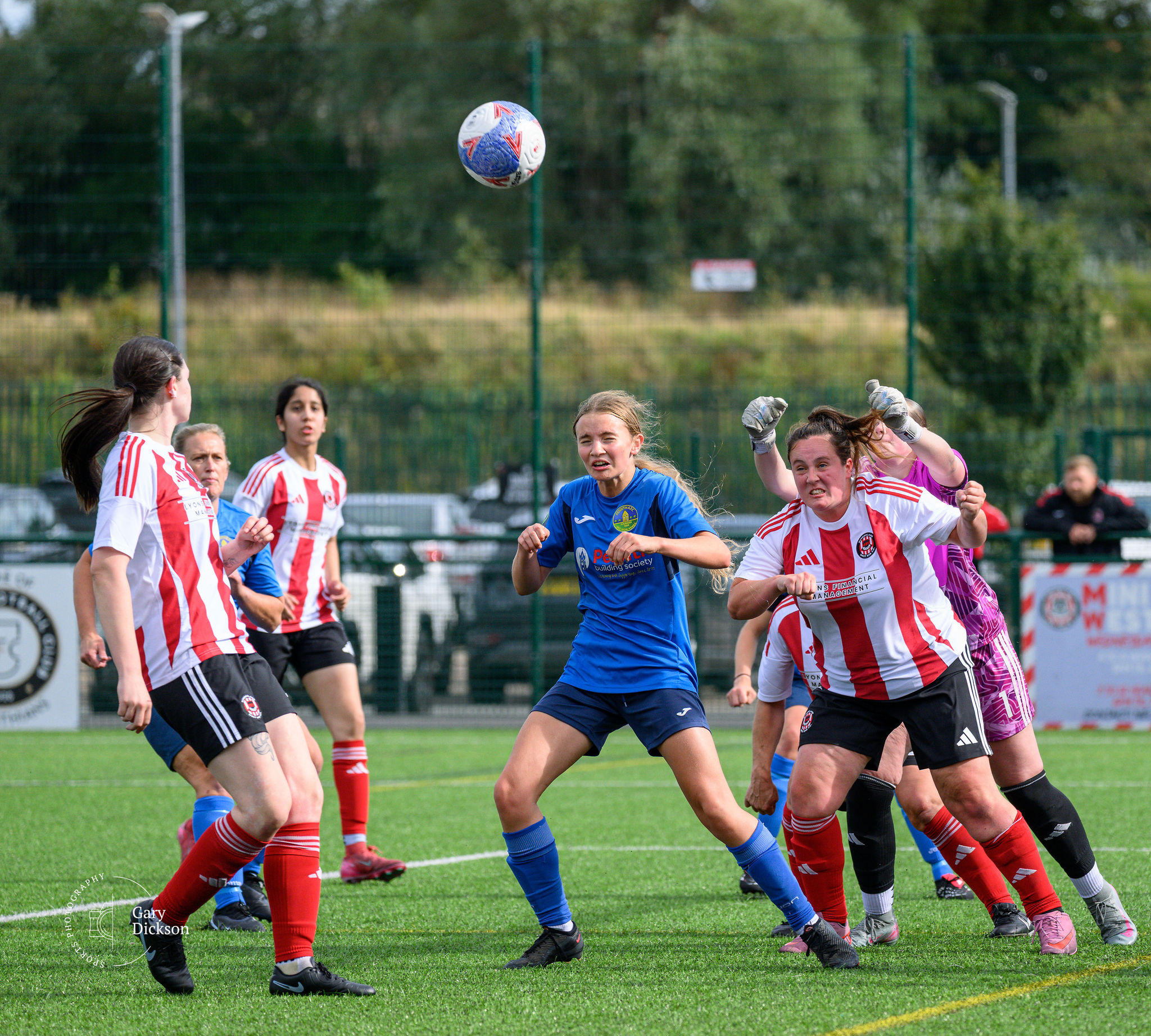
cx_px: 791
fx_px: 11049
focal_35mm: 309
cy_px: 505
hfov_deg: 6.0
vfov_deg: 5.4
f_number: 5
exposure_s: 1/1600
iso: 560
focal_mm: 240
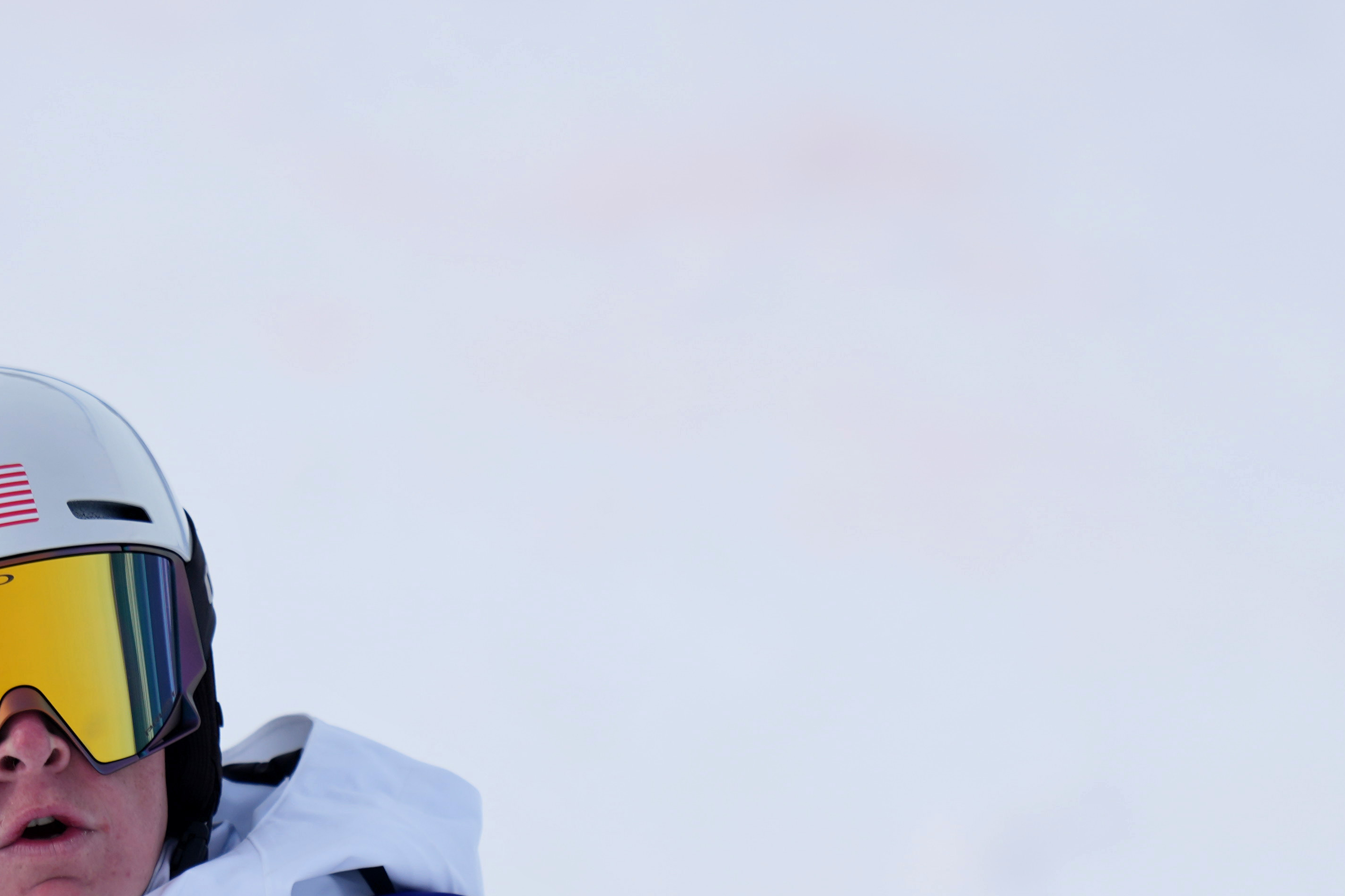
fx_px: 45430
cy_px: 1044
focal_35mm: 1216
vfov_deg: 1.1
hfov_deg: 1.7
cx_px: 450
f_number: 3.2
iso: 100
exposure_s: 1/2000
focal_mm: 400
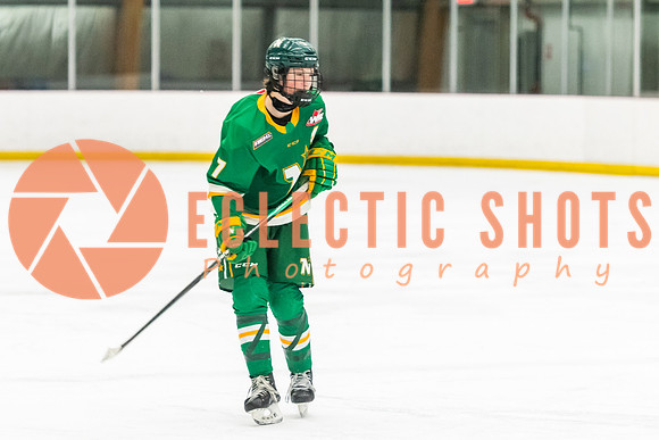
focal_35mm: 223
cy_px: 221
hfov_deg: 9.2
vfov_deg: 6.2
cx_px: 320
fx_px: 4075
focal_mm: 130
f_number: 2.8
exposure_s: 1/800
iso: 3200
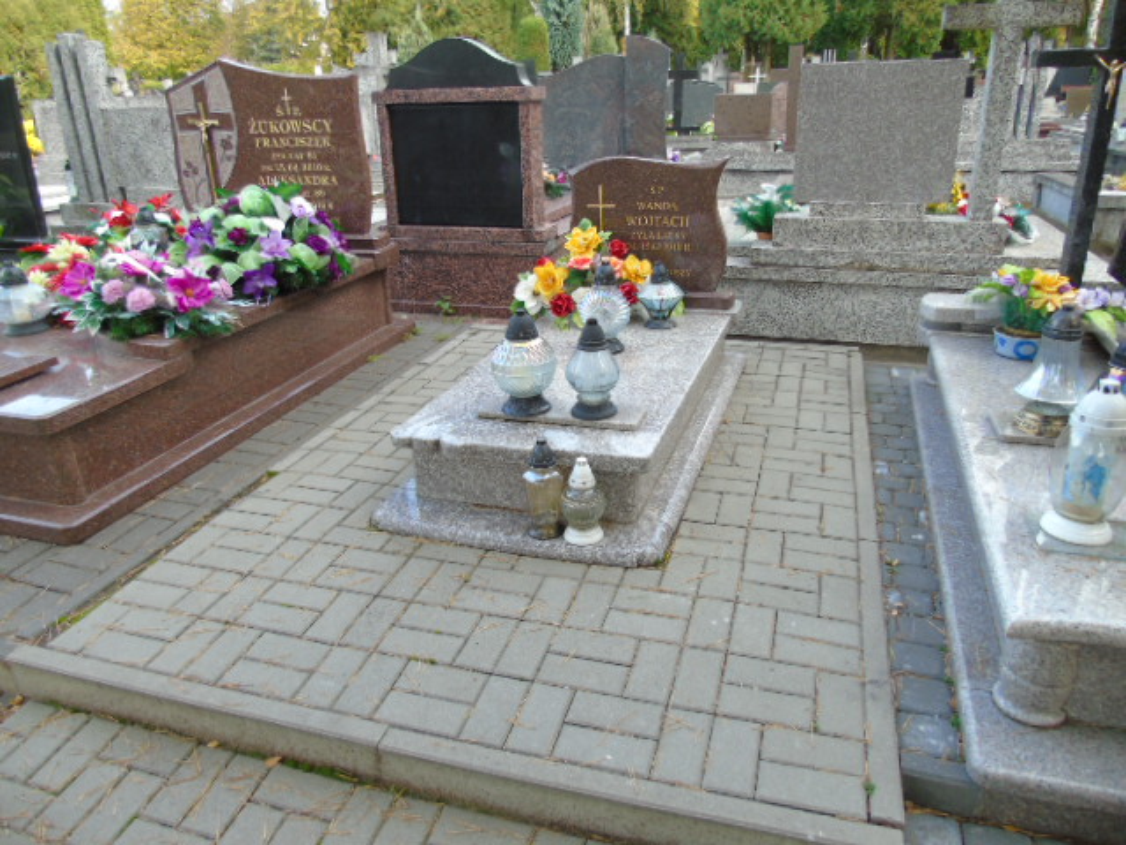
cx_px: 563
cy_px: 422
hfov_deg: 69.4
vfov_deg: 54.9
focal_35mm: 25
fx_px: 813
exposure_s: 1/80
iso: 80
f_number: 3.4
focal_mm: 4.4
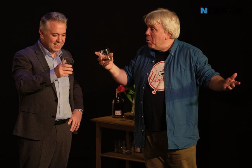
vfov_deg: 6.5
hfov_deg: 9.8
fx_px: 1470
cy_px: 84
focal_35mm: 210
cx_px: 126
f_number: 2.8
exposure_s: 1/125
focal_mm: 140
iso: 1000
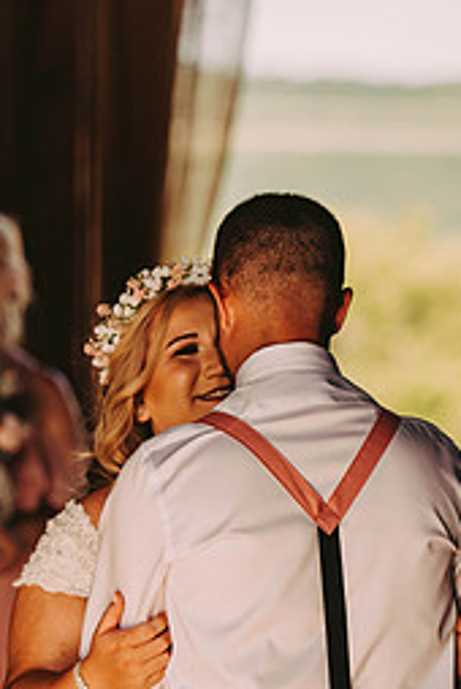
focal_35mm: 230
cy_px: 475
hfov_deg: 6.0
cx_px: 236
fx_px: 4406
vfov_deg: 8.9
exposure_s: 1/1250
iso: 320
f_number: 2.8
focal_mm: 130
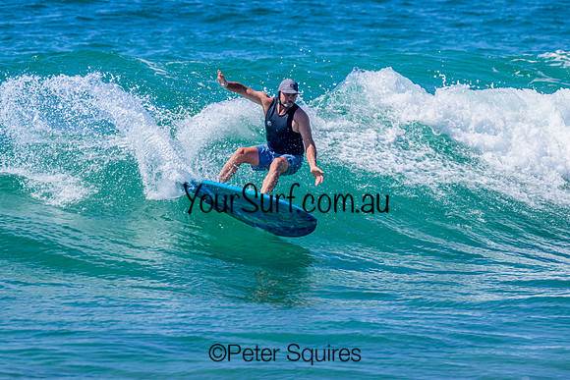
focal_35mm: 703
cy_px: 156
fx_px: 11137
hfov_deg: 2.9
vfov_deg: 2.0
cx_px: 262
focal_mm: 560
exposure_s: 1/2000
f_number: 11
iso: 900
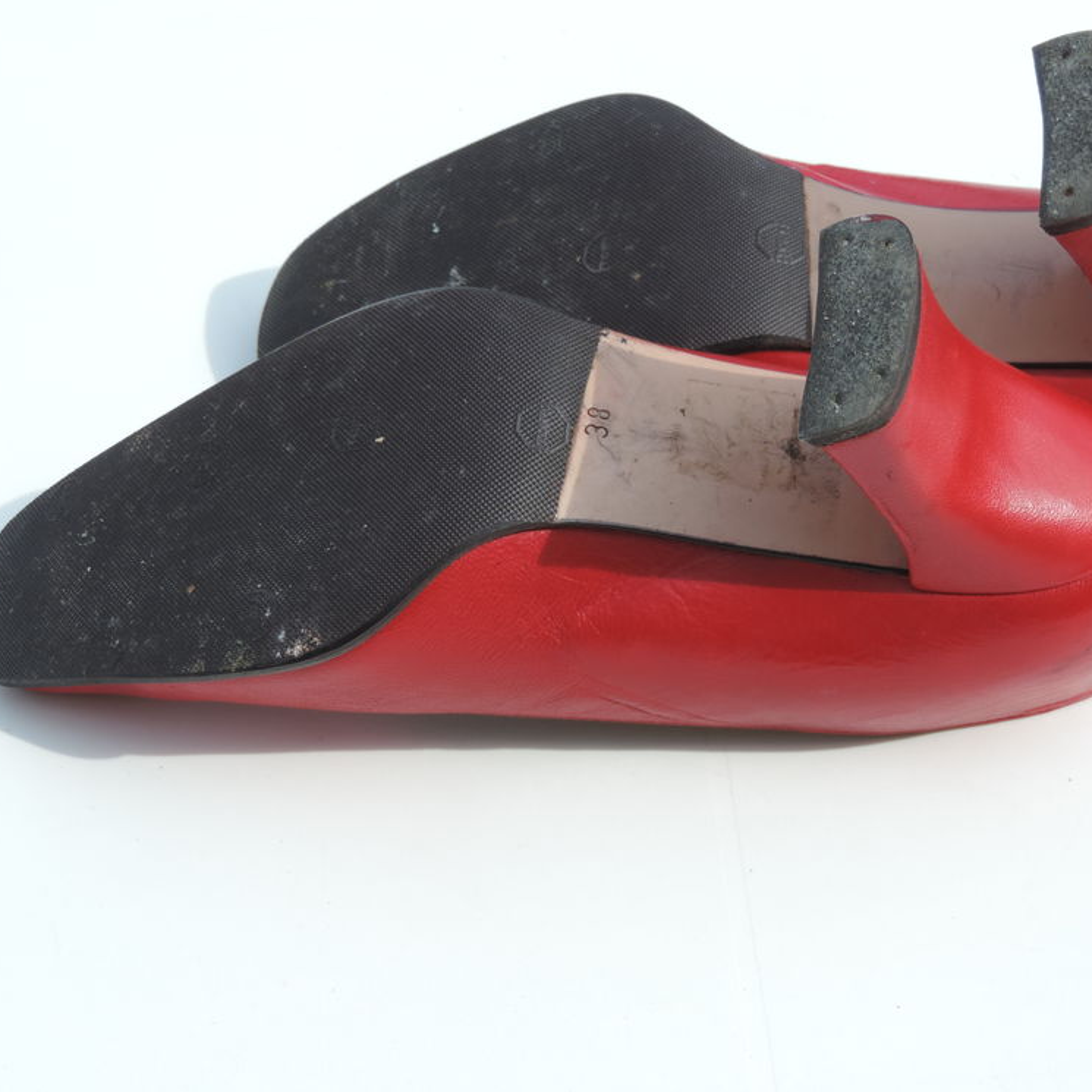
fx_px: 3176
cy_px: 544
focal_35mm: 89
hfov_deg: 19.5
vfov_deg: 19.5
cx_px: 664
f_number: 3.9
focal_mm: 13.3
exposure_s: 1/400
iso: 80
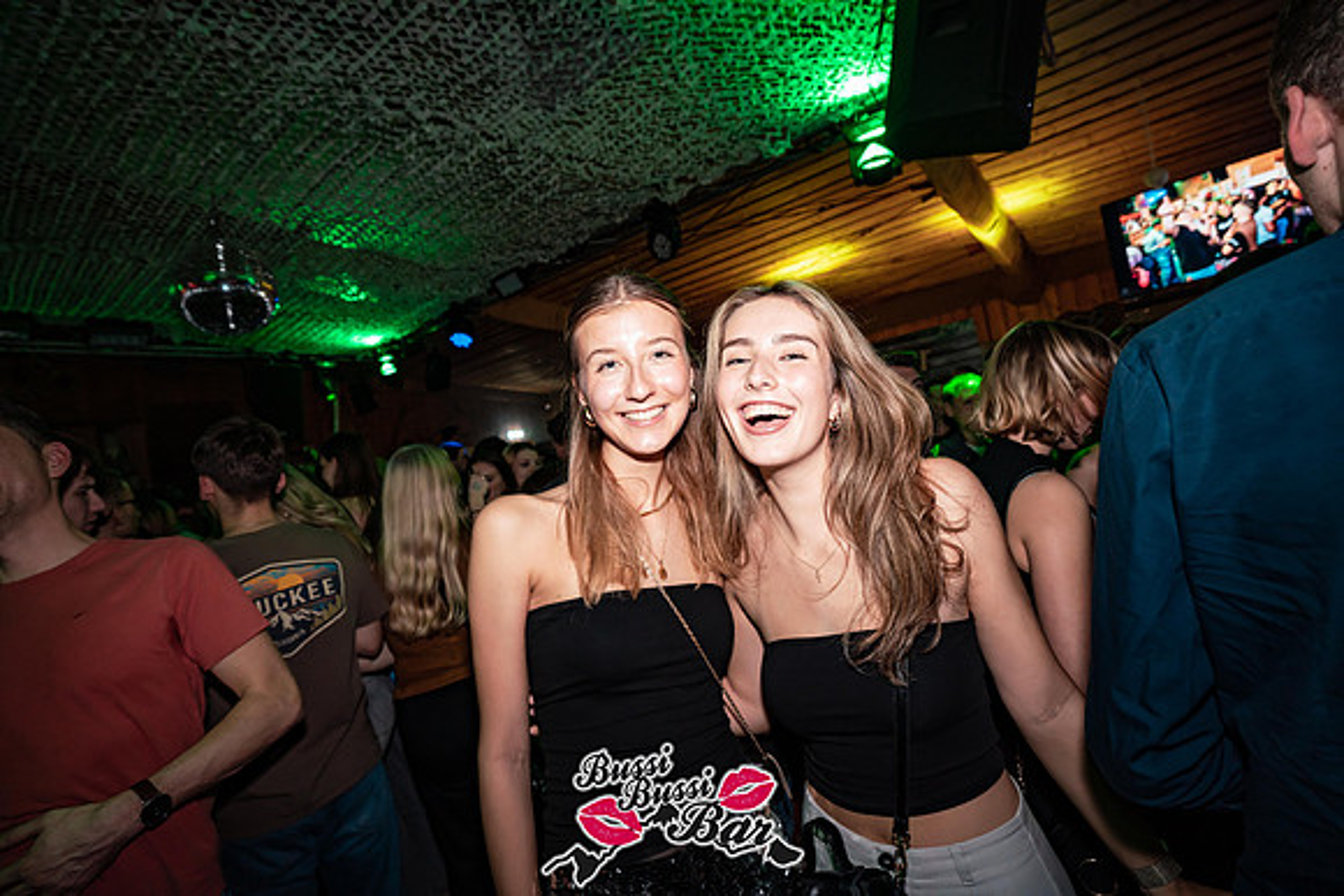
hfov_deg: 96.7
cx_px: 672
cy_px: 448
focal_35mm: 16
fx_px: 597
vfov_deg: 73.8
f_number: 4
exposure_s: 1/60
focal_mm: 16
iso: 1600
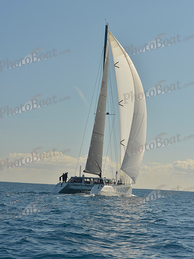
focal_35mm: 93
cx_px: 97
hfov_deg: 15.9
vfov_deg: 21.1
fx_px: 696
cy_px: 124
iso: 200
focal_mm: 85
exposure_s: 1/640
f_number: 8
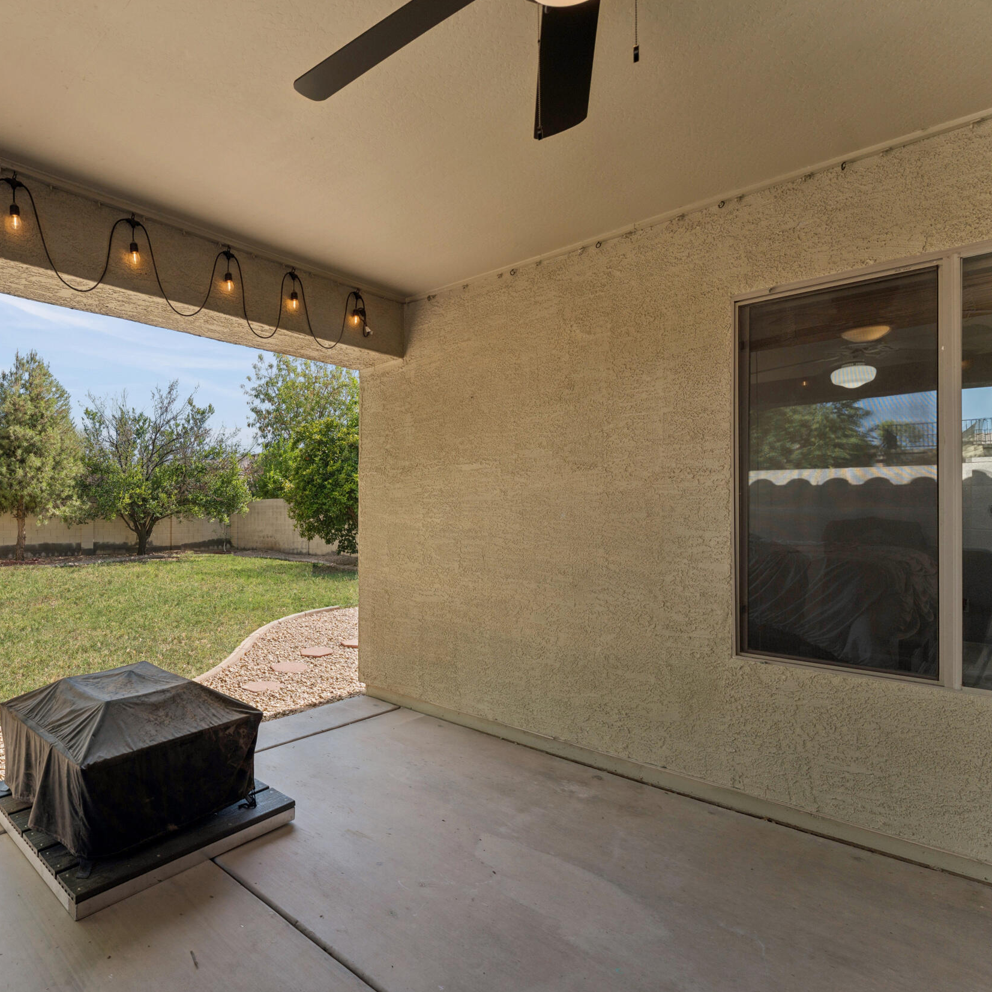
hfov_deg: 74.9
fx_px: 584
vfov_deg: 80.7
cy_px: 498
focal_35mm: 18
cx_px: 248
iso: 100
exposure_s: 1/80
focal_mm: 14
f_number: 9
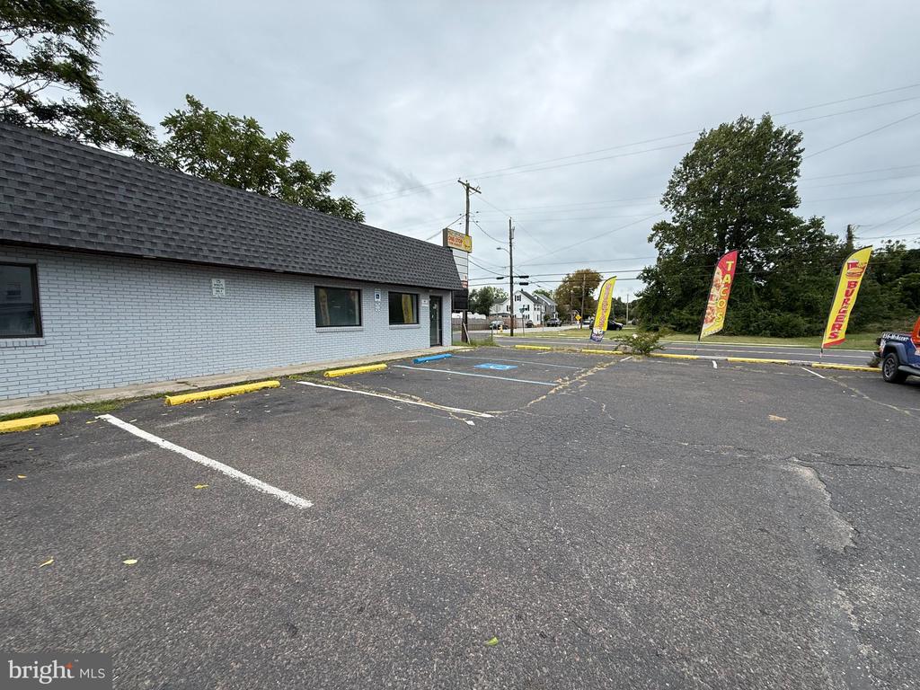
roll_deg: +0.4
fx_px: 372
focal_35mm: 14
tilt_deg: -5.3
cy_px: 345
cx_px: 460
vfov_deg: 85.7
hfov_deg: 102.1
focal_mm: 2.22
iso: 50
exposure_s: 1/607
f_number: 2.2
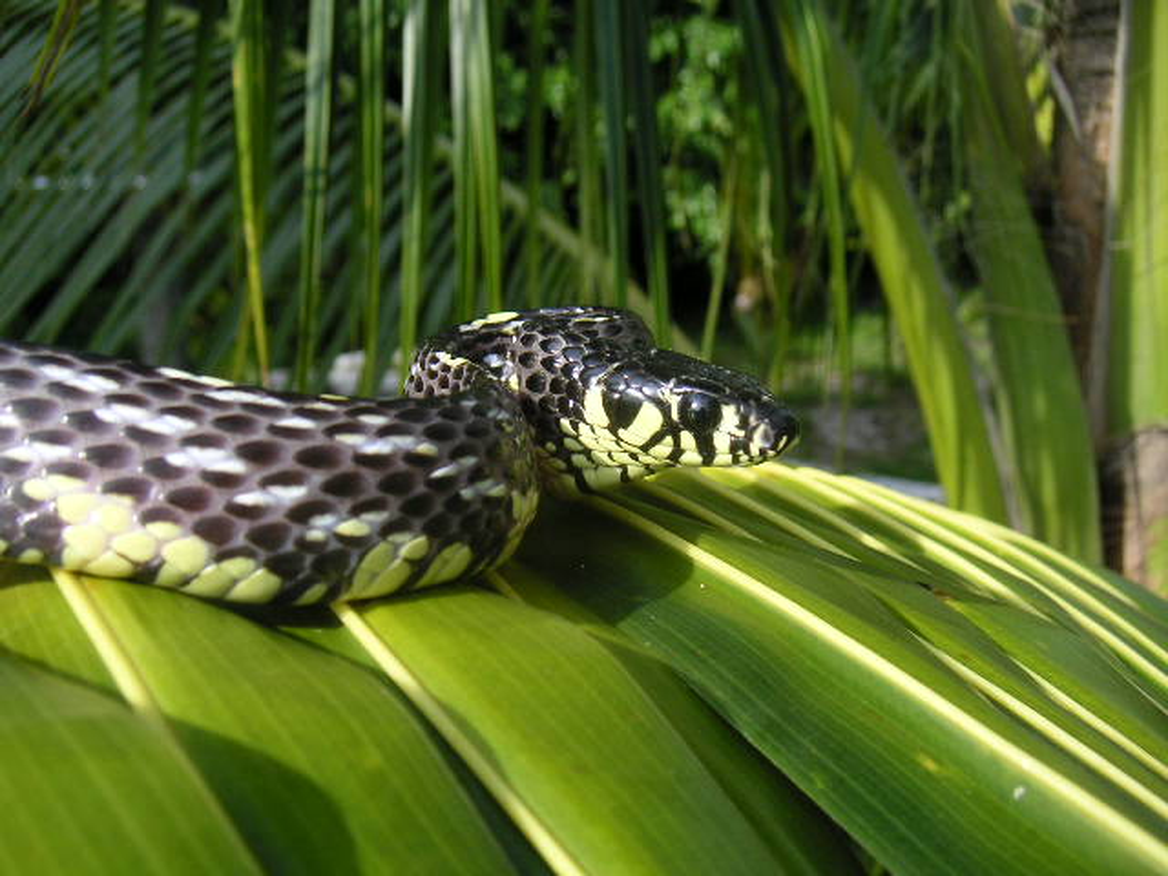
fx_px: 1282
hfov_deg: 49.0
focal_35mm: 38
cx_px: 584
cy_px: 438
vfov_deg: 37.7
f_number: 2.8
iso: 50
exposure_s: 1/350
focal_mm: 6
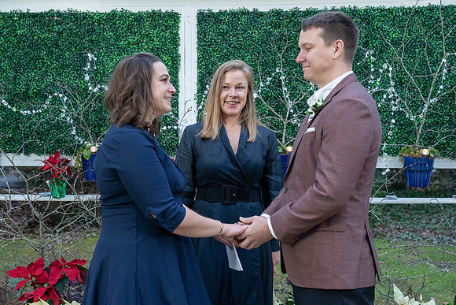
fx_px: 639
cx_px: 191
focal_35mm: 50
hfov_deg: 39.1
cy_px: 163
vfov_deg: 26.8
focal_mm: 43
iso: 2000
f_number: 4
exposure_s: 1/100
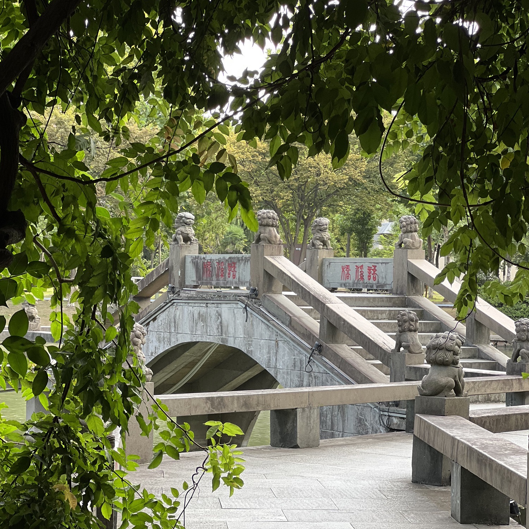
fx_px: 1573
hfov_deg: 19.1
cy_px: 329
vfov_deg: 19.1
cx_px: 264
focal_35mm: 91
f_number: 2.8
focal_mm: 9
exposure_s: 1/121
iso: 40
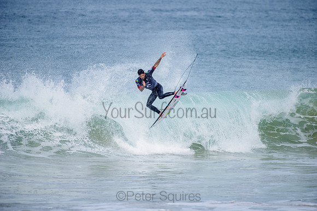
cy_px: 106
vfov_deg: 2.8
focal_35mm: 500
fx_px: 4404
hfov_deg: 4.1
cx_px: 158
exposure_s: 1/2000
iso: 250
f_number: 5.6
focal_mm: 500
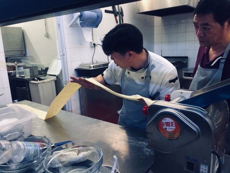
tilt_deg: -12.4
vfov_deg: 48.2
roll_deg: +3.0
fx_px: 193
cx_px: 115
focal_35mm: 29
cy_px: 86
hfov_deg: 61.7
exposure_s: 1/33
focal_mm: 4.15
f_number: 2.2
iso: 160
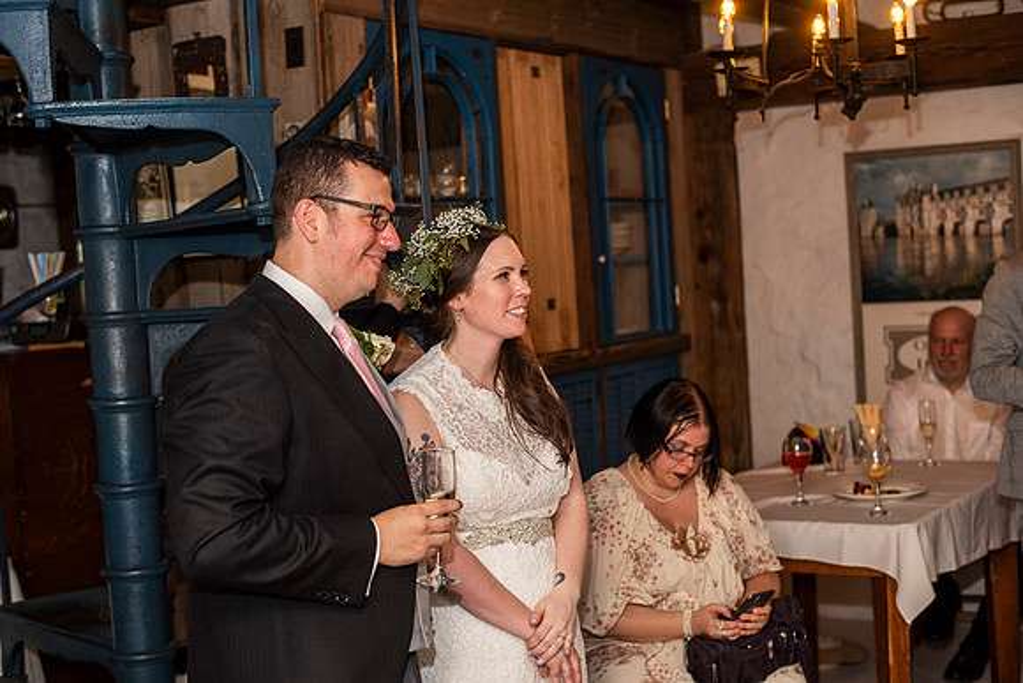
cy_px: 342
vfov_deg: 27.0
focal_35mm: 50
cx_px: 512
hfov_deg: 39.6
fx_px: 1421
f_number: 3.2
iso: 500
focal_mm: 50
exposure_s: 1/100
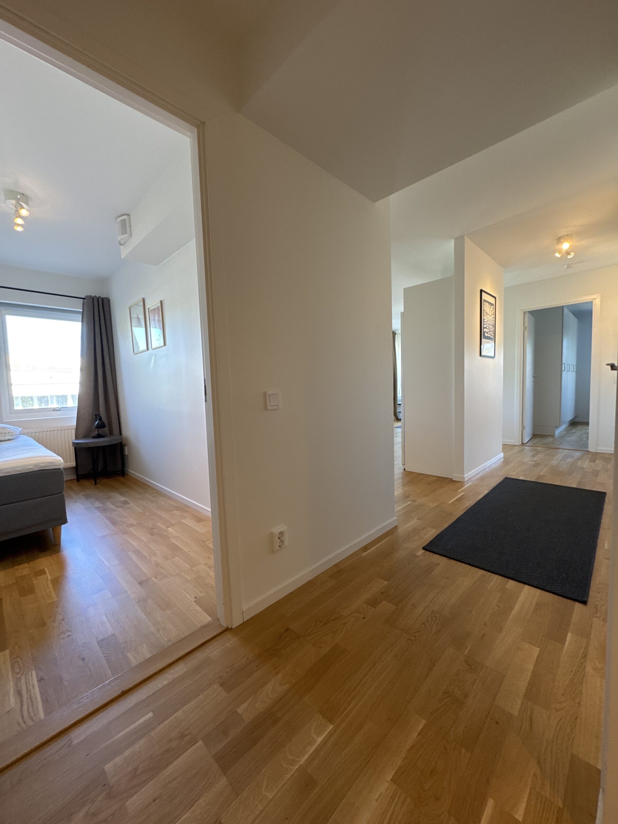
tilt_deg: -4.1
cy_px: 412
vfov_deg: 102.1
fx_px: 333
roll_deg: +1.1
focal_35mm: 14
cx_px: 309
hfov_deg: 85.7
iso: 250
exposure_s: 1/100
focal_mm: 2.22
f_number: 2.2
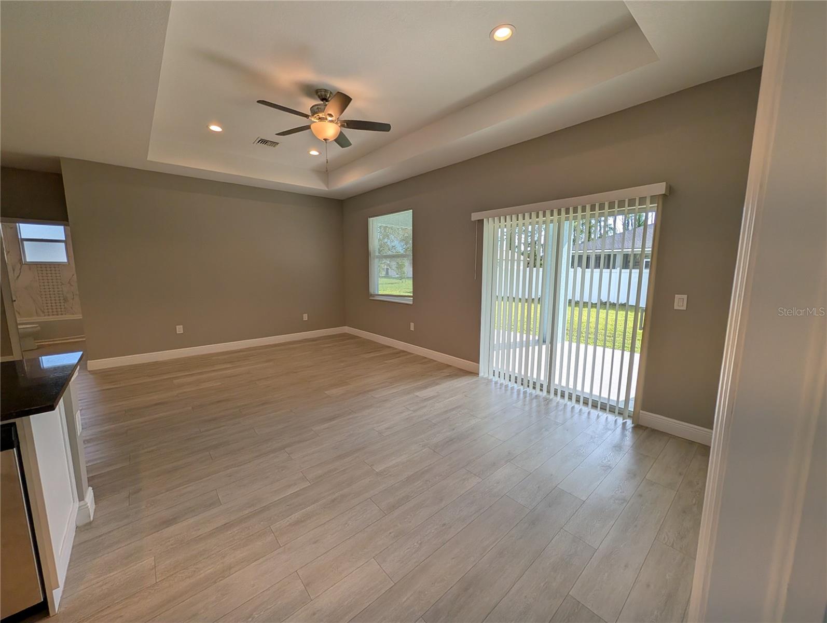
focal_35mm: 12
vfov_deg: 94.6
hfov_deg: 110.5
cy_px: 312
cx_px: 414
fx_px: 287
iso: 45
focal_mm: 2.02
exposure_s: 1/568
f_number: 1.7
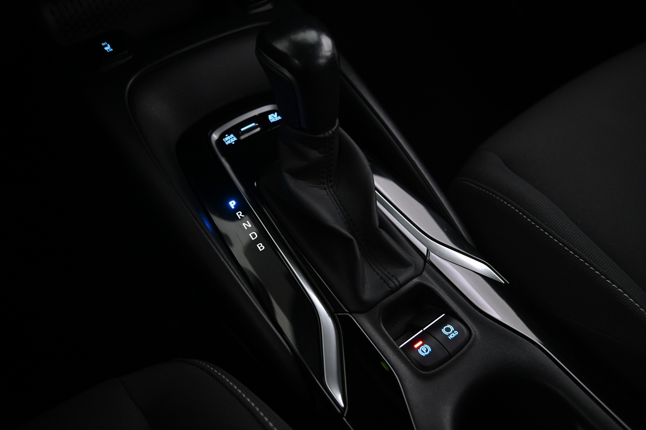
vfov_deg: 38.8
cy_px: 215
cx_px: 323
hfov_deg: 55.8
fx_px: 610
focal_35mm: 34
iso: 2000
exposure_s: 1/15
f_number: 4
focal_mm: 34
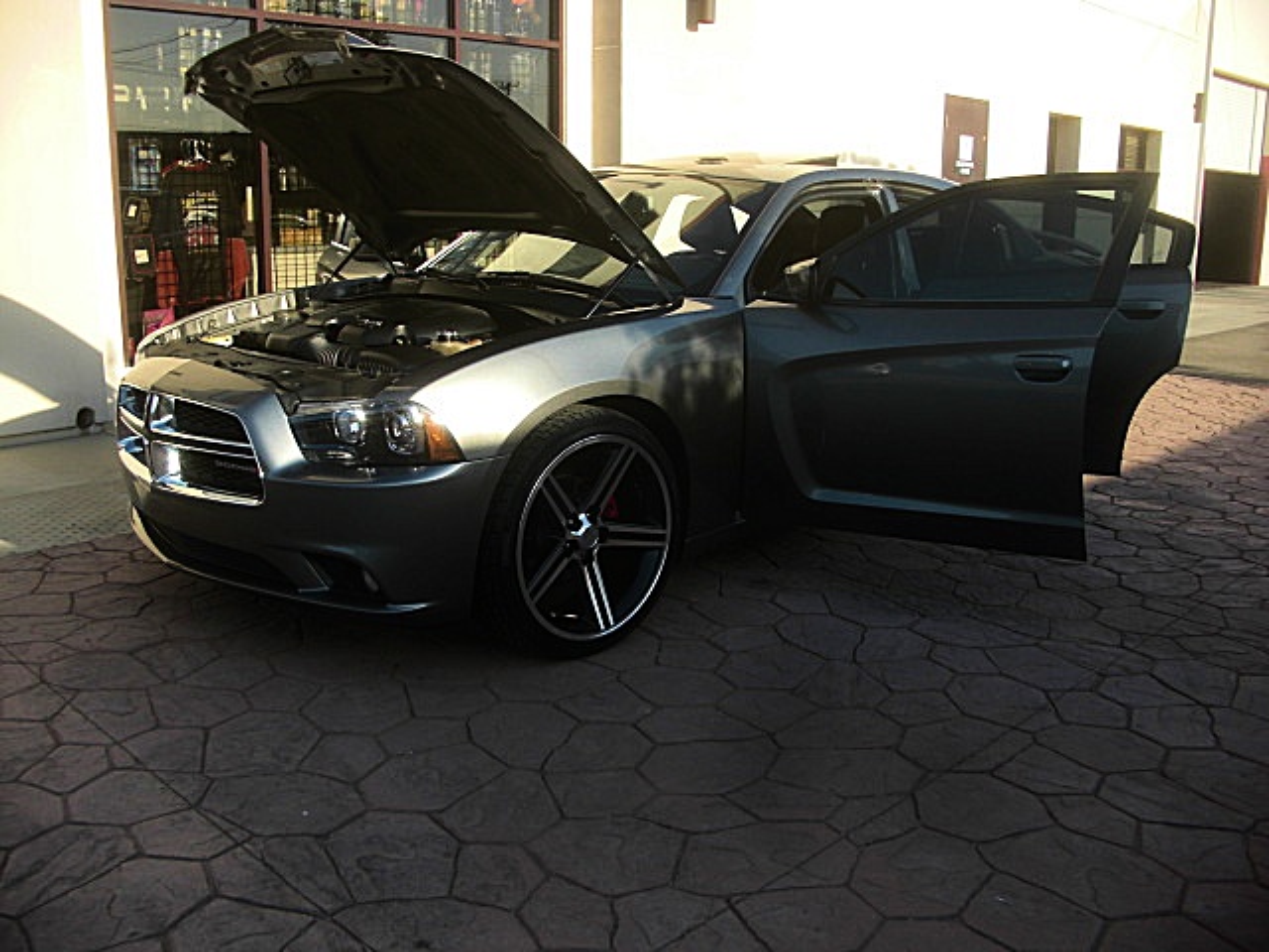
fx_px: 1320
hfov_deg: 51.4
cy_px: 476
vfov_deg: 39.7
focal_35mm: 36
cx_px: 634
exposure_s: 1/400
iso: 50
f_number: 2.8
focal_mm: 6.3
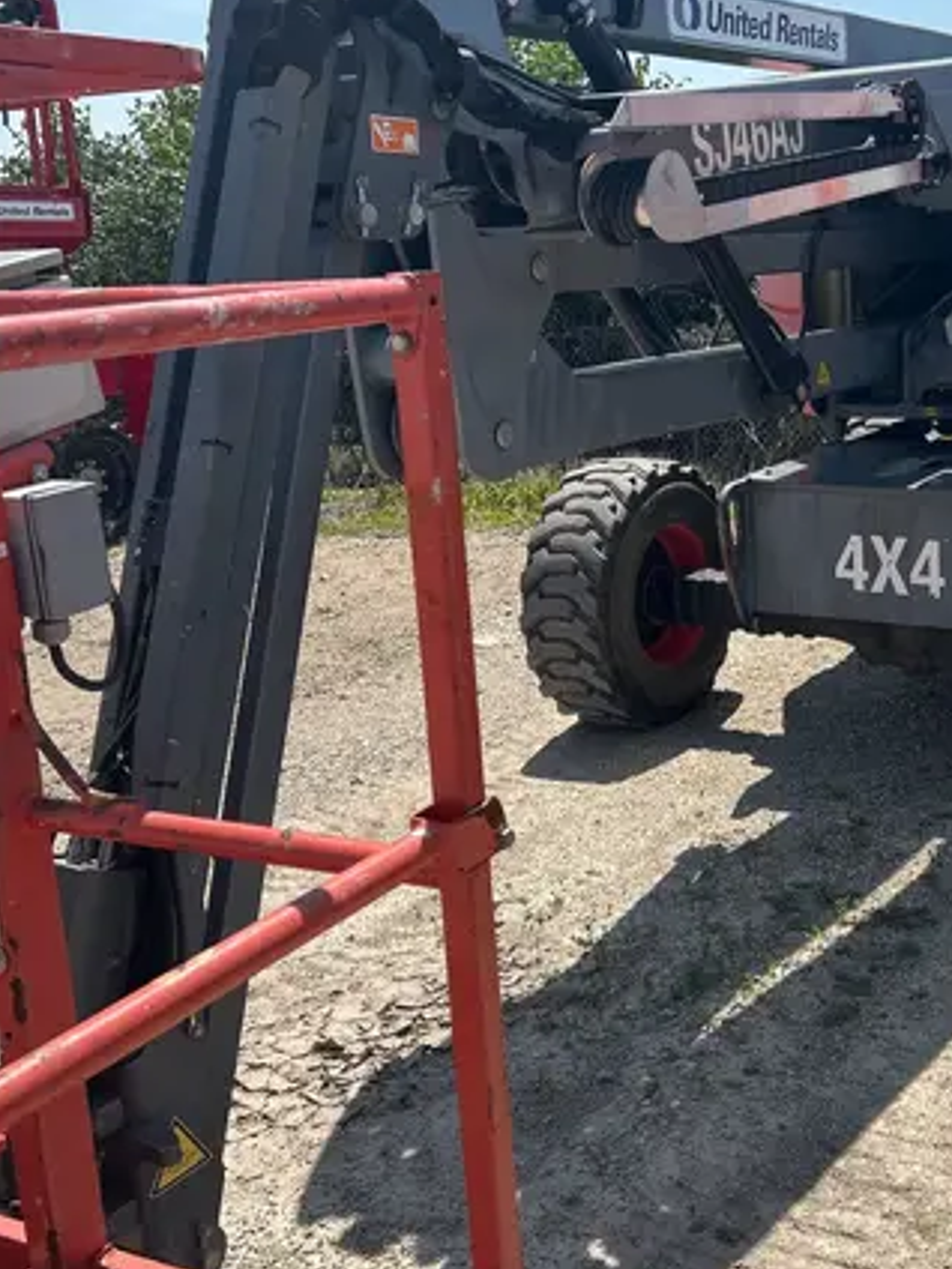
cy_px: 513
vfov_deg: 41.9
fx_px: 1650
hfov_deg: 31.4
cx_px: 760
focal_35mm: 45
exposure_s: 1/4630
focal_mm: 5.7
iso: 50
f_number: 1.5
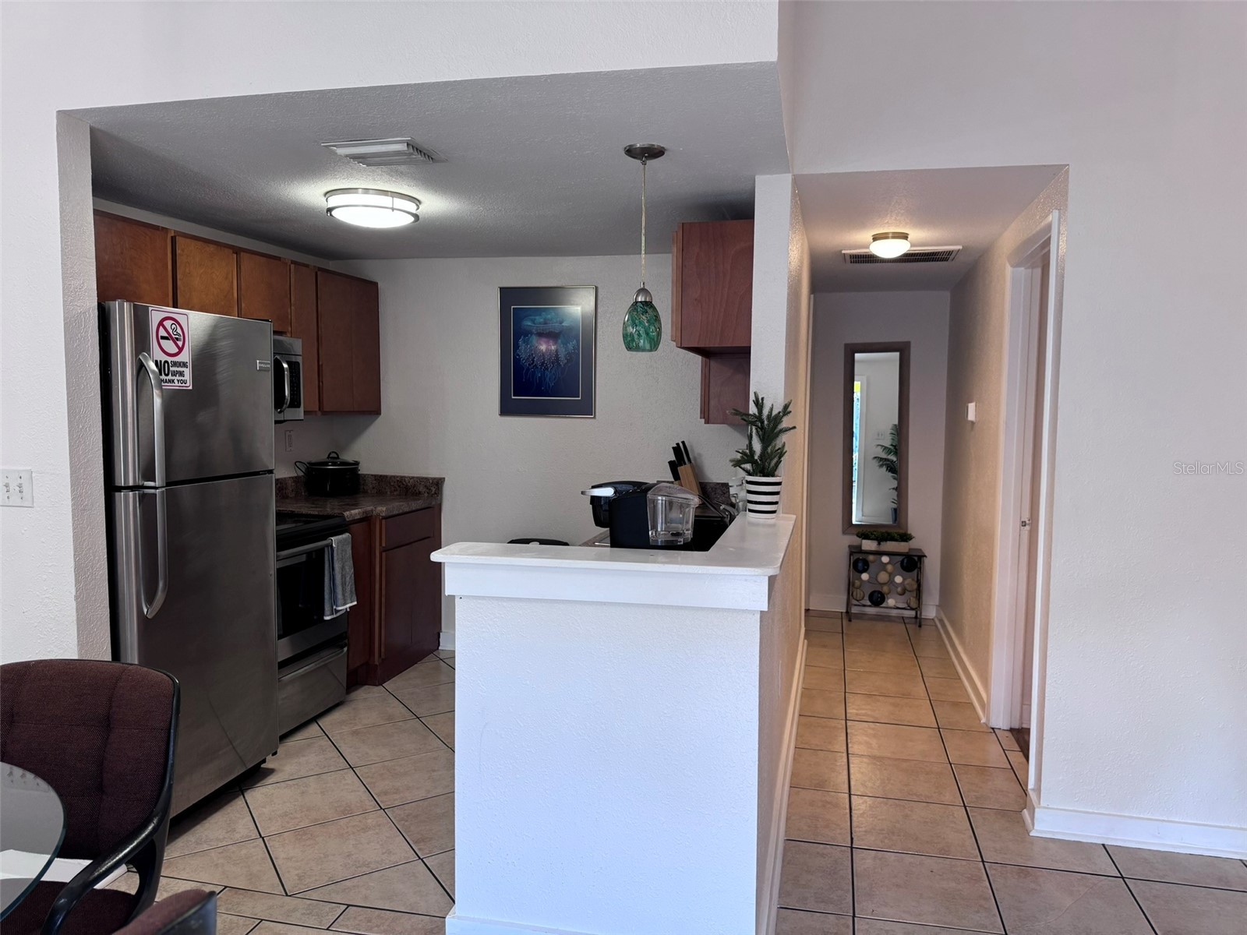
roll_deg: -1.3
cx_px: 624
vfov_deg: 56.8
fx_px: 865
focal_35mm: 24
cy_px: 468
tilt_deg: -5.4
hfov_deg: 71.6
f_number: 1.78
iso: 125
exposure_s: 1/120
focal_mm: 6.76
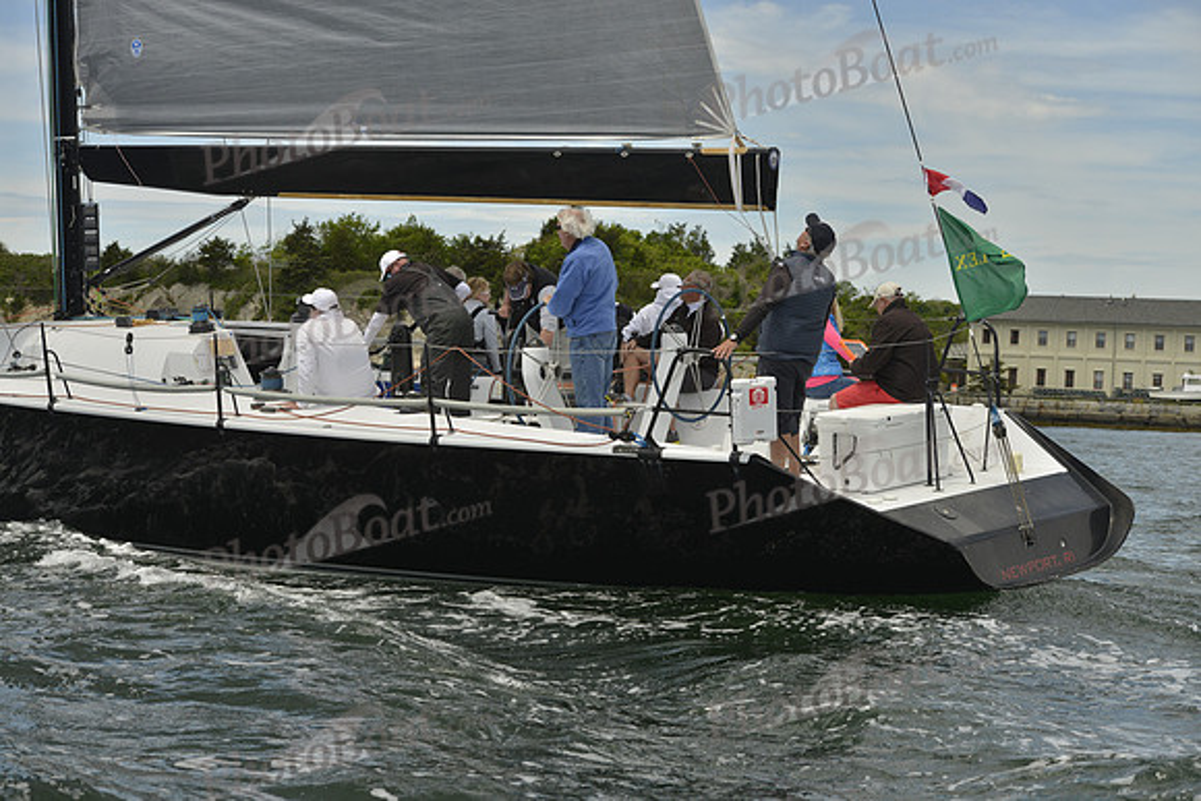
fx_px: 2336
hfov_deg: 28.8
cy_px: 400
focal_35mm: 70
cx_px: 600
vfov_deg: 19.5
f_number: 7.1
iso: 280
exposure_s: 1/1600
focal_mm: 70
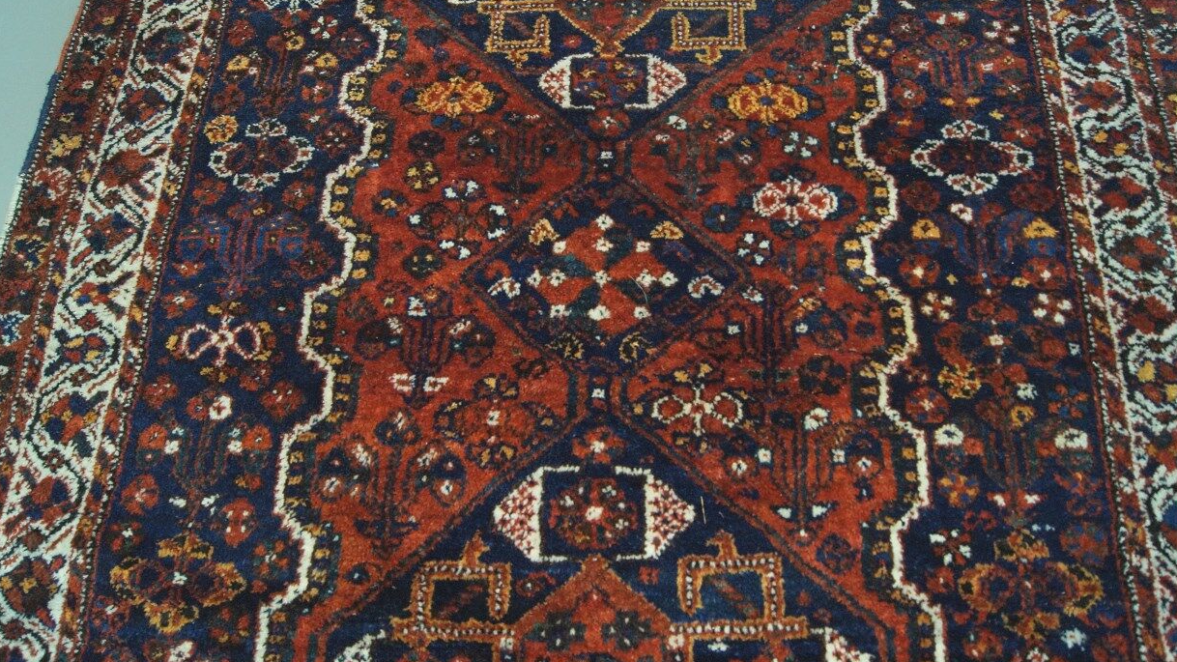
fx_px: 905
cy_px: 268
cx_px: 601
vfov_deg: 40.0
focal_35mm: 29
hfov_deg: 66.1
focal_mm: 18
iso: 800
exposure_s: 1/15
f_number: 8
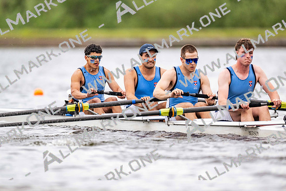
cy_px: 96
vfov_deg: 2.3
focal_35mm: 600
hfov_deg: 3.4
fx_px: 4768
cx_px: 143
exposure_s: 1/2500
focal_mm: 600
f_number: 4
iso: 1250
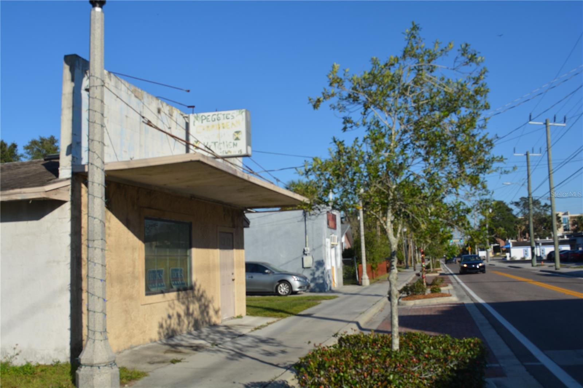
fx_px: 583
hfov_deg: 53.1
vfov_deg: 36.9
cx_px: 292
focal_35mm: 36
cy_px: 194
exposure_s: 1/320
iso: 100
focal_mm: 24
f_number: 9
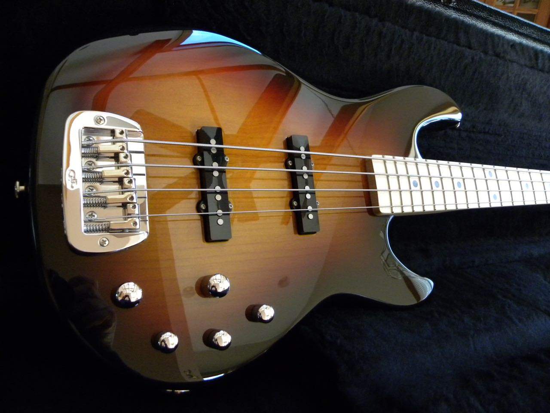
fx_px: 413
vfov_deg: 53.1
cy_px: 206
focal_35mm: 26
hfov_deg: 67.3
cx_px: 275
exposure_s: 1/58.2
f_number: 2.8
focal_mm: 4.6
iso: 400
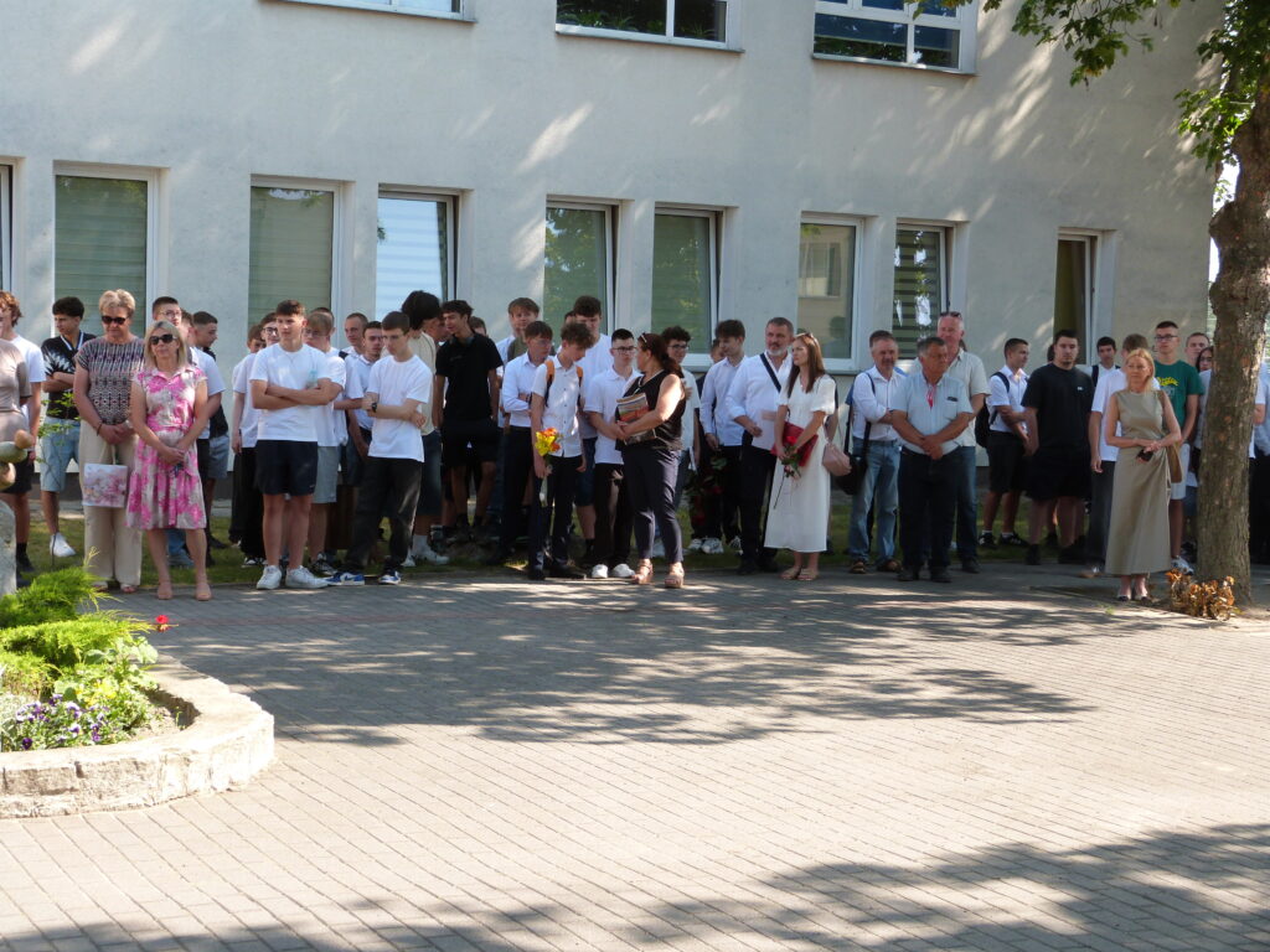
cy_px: 476
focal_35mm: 58
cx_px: 635
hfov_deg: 33.2
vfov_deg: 25.2
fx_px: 2128
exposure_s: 1/200
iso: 100
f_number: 4
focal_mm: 10.5
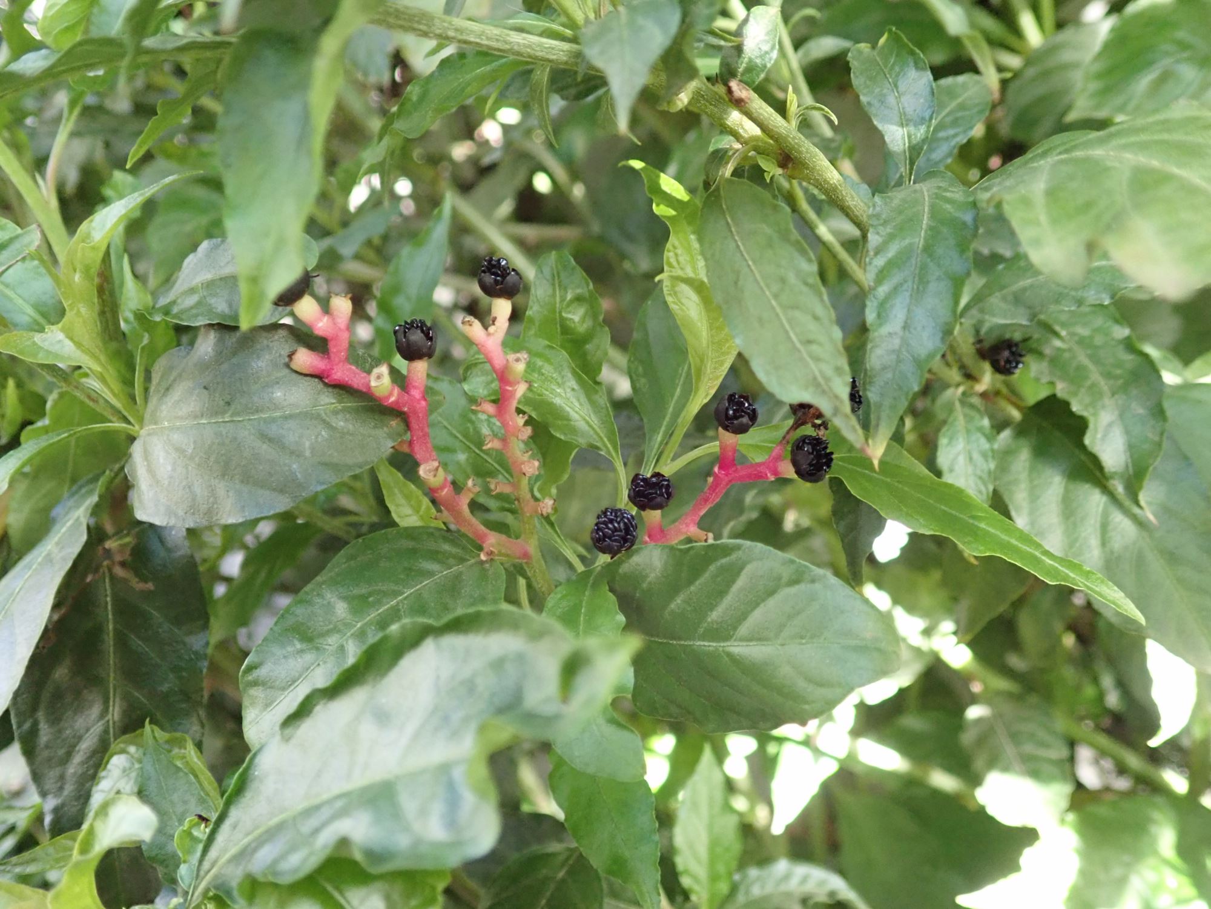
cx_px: 606
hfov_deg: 60.0
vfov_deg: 46.8
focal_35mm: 30
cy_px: 454
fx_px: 1050
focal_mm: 5.5
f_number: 2.3
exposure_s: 1/100
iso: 800
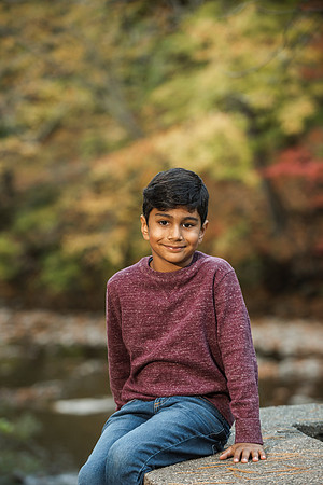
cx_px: 162
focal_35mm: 125
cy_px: 242
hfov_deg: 11.0
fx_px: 1682
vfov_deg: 16.4
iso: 640
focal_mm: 125
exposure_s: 1/125
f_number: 4
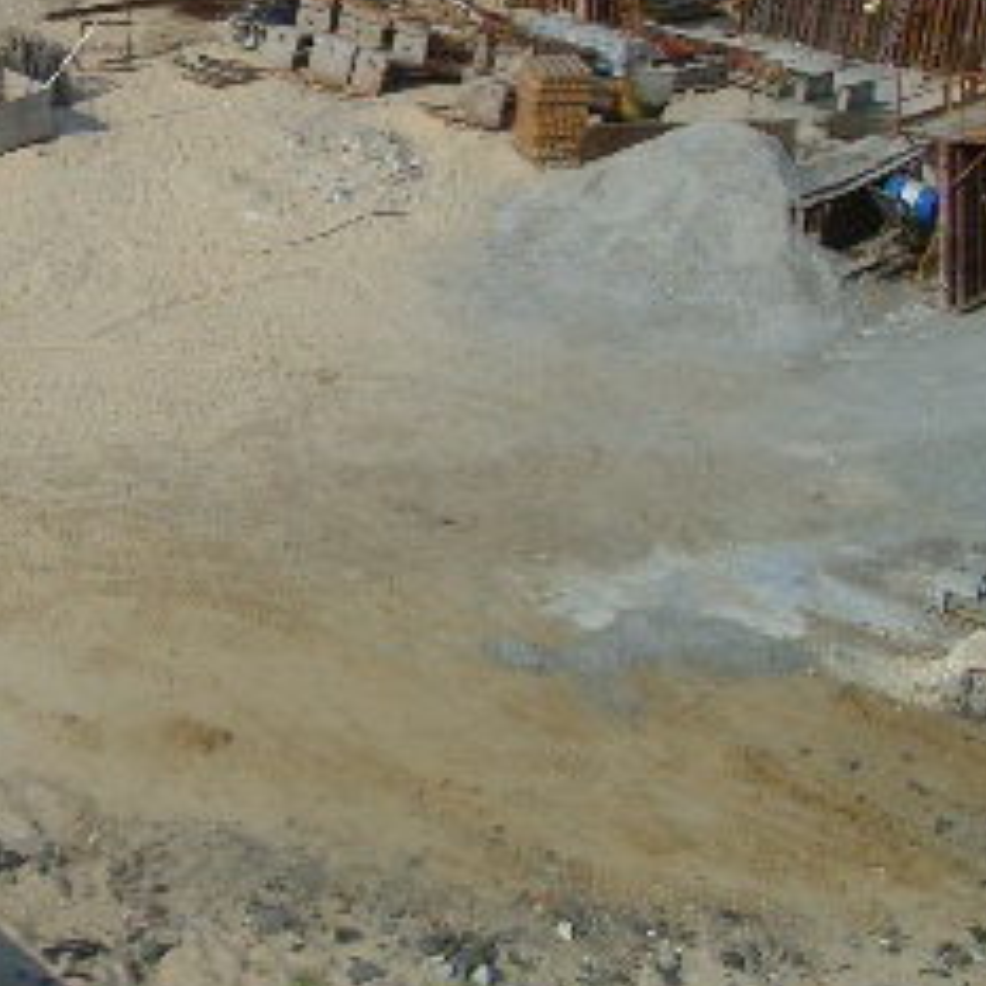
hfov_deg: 19.7
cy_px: 68
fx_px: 2739
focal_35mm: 85
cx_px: -30
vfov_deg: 19.9
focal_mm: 5.8
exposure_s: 1/1000
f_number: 4.3
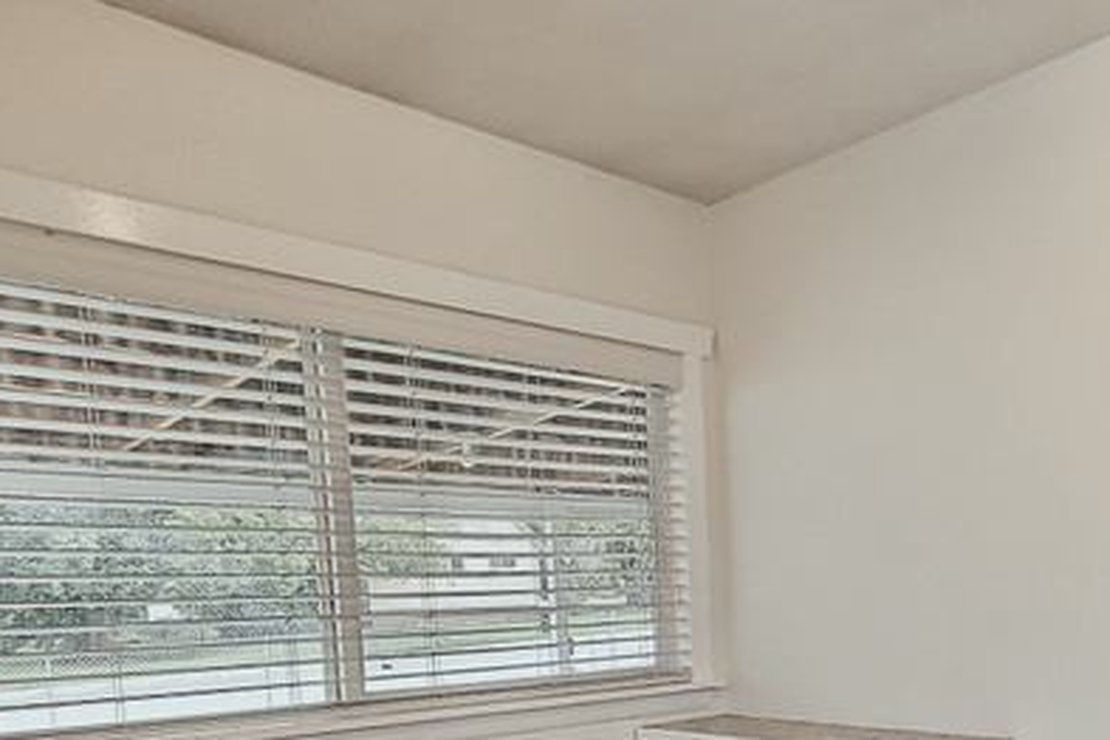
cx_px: 782
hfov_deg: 74.9
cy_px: 655
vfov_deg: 51.1
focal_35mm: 22
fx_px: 678
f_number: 2.2
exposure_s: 1/2
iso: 800
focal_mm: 2.2
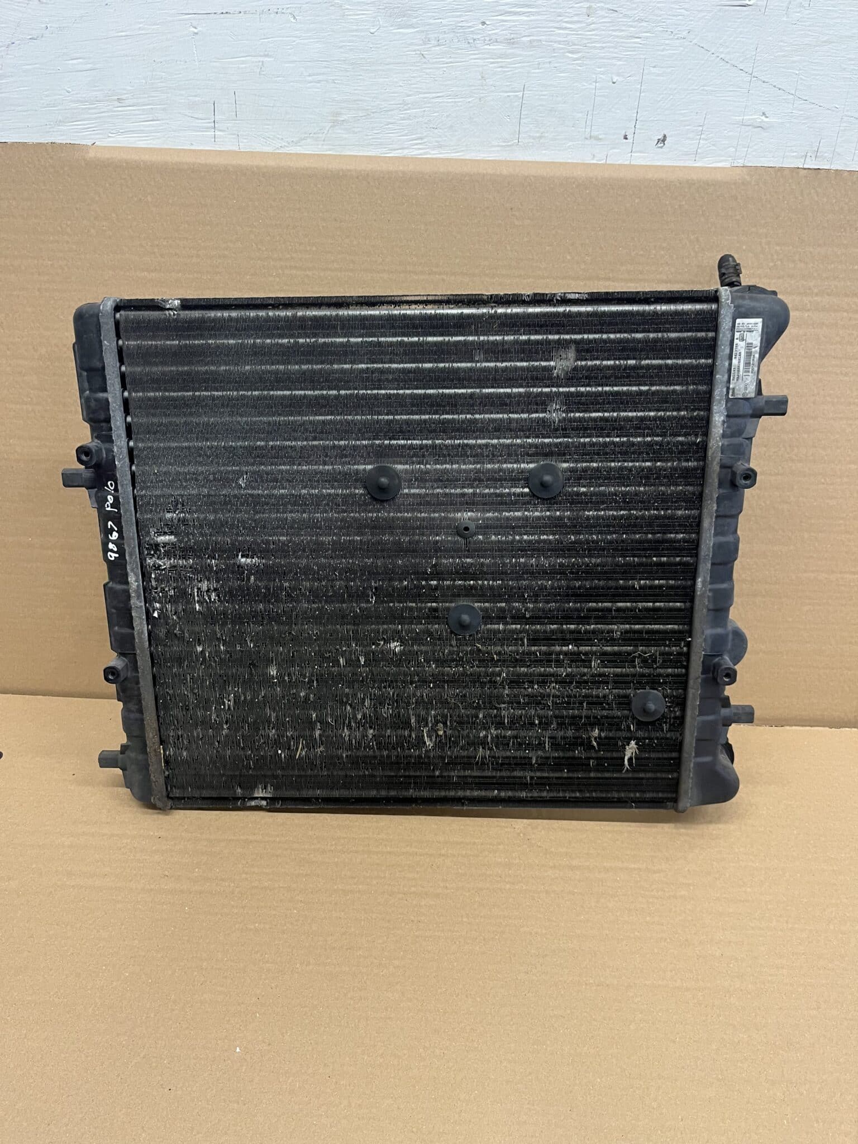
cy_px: 572
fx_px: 859
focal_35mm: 26
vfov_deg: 67.3
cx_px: 429
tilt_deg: -30.8
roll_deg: -0.4
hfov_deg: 53.1
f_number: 1.6
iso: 160
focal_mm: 5.1
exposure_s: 1/50
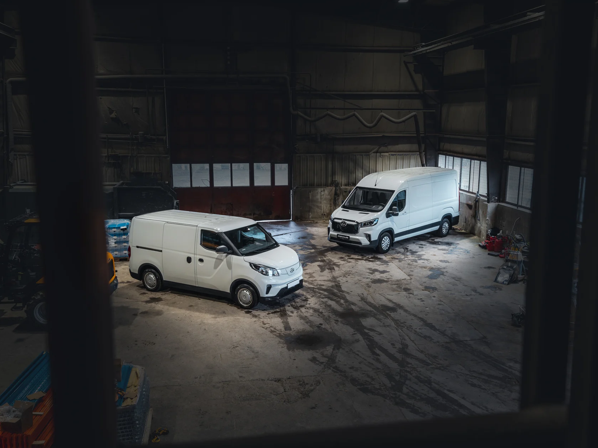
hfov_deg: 53.9
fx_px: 587
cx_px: 330
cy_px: 225
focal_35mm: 34
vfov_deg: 41.8
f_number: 9
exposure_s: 2
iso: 50
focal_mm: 31
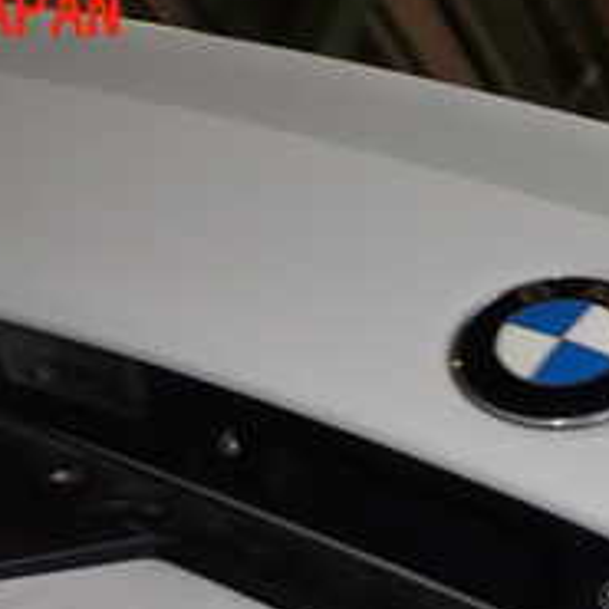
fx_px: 1712
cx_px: 510
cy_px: 714
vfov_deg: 19.1
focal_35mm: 86
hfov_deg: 19.9
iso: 200
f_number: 6.3
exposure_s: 1/30
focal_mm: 5.4
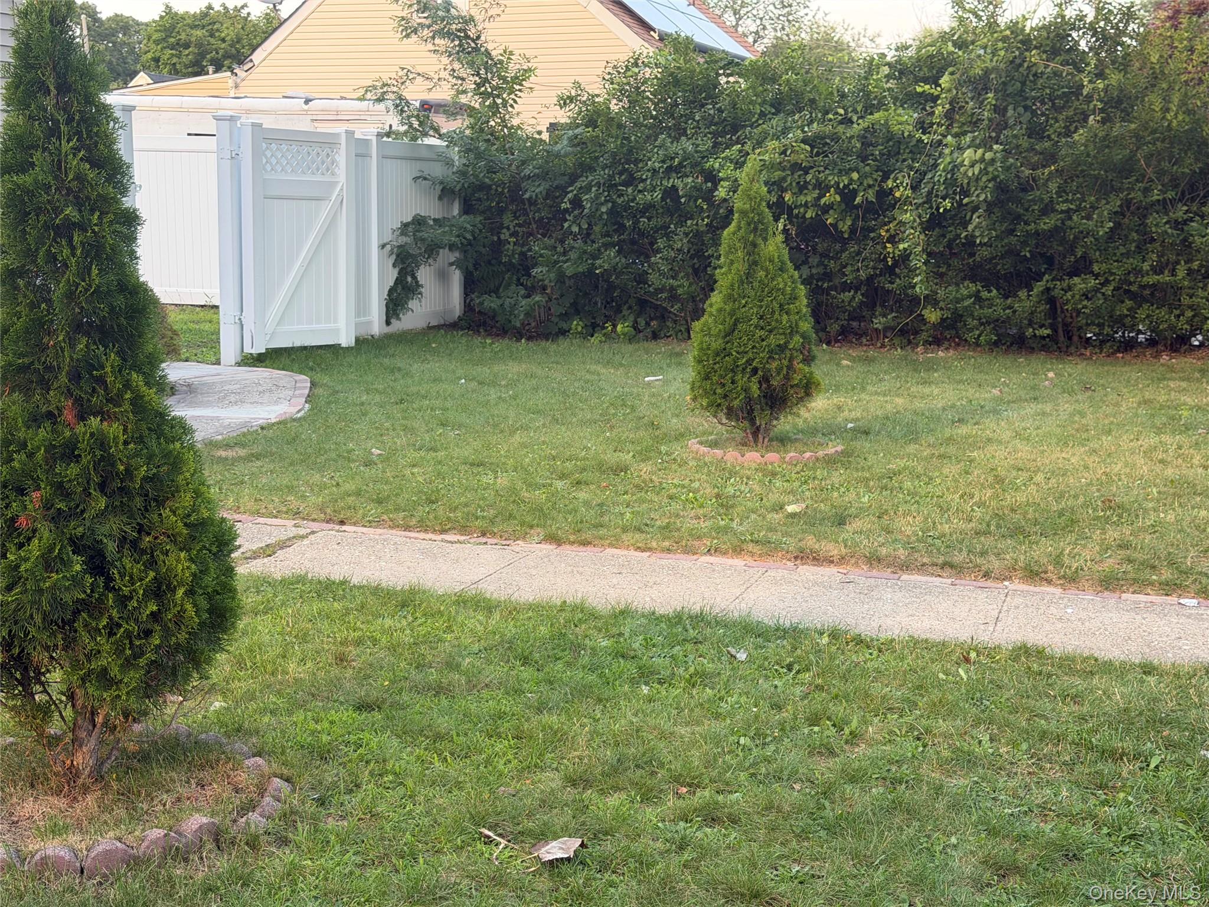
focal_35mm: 48
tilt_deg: -8.9
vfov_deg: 30.3
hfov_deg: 39.7
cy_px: 454
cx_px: 604
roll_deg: -0.5
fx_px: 1676
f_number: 1.78
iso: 64
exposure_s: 1/188
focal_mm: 6.76
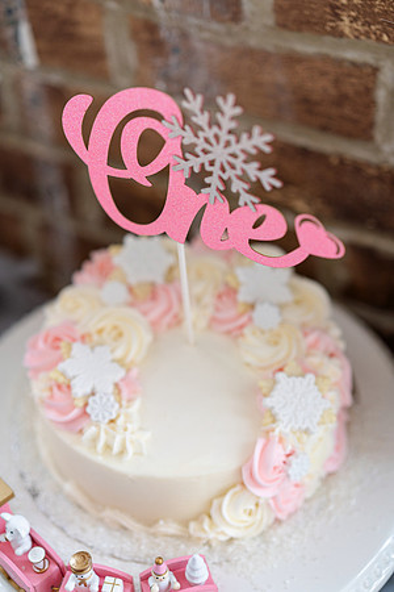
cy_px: 296
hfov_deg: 24.6
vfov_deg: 36.2
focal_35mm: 55
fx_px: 903
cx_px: 197
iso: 320
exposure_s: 1/100
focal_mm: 55
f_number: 2.2
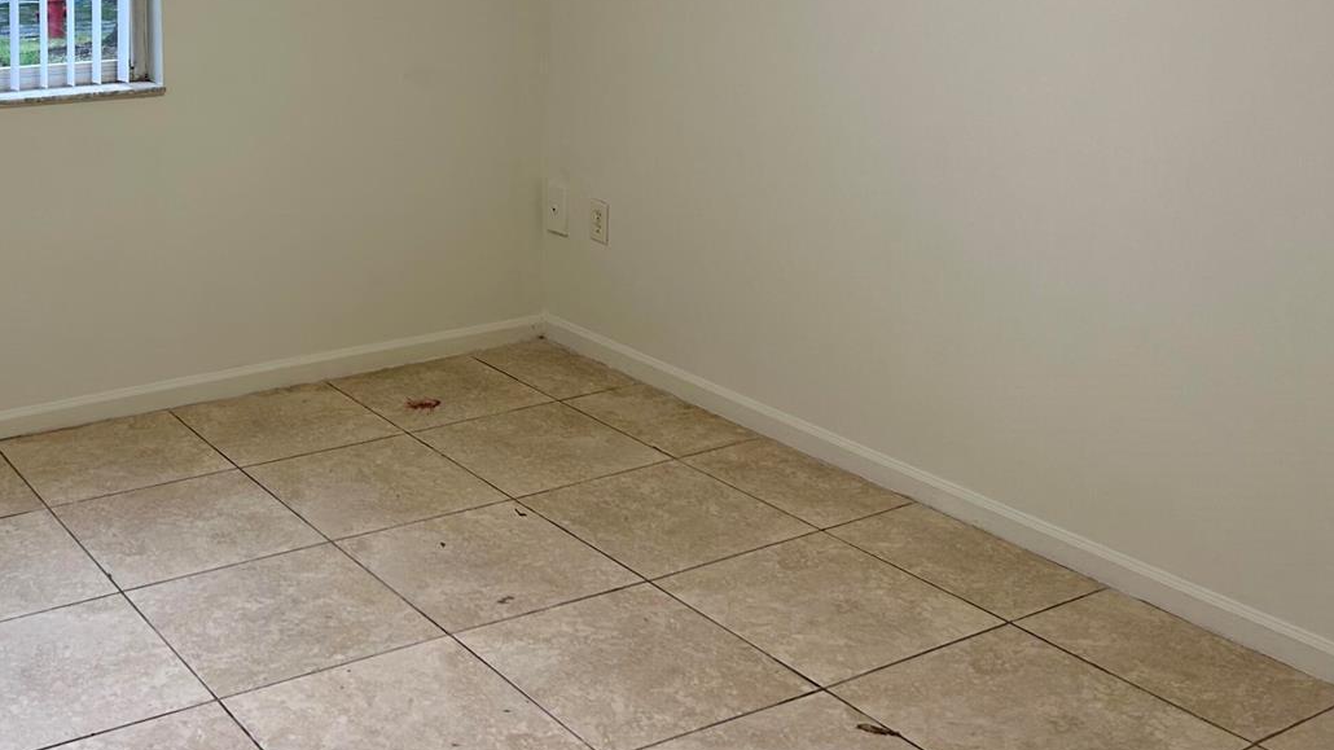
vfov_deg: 26.0
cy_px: 43
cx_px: 321
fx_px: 1556
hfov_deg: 44.7
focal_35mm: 44
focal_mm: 5.7
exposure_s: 1/130
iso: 64
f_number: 1.5
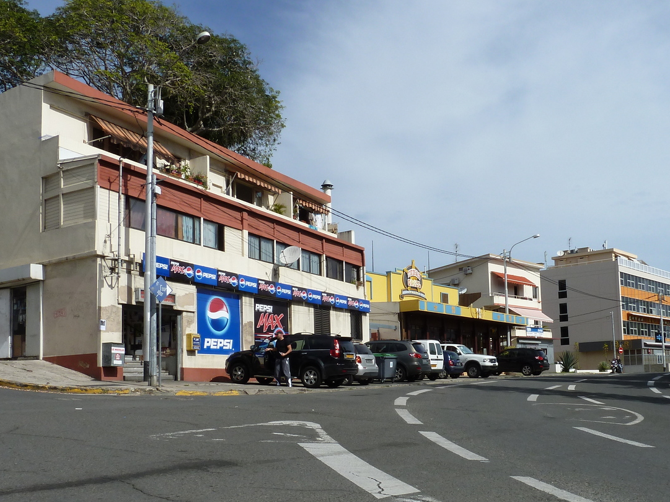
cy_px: 329
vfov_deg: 38.3
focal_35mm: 37
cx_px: 394
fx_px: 716
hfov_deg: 49.9
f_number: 5.6
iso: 80
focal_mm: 4.1
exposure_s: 1/500
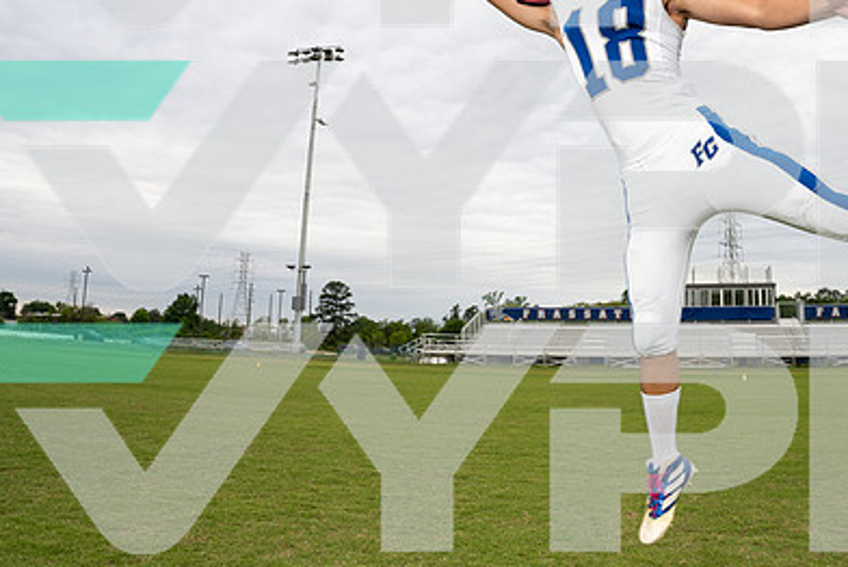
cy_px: 179
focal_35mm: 31
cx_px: 515
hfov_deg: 59.7
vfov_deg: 41.7
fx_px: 731
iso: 200
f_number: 5.6
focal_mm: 20
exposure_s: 1/250
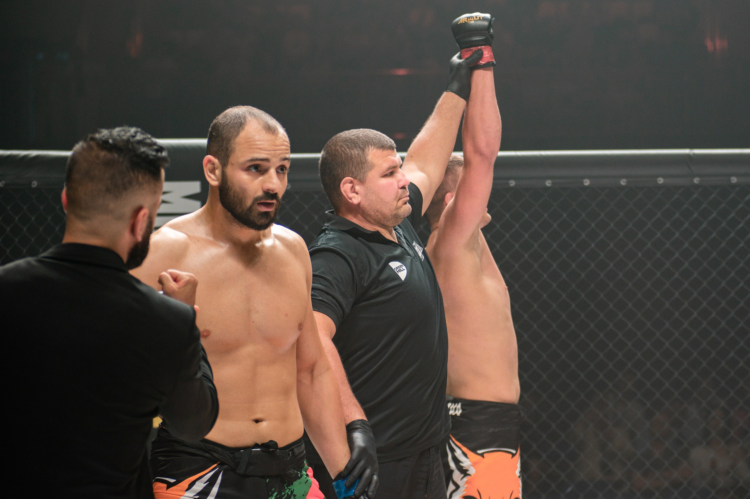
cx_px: 422
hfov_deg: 22.6
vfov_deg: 15.2
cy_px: 218
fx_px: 1878
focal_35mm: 90
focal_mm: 80
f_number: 4
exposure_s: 1/640
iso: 1600
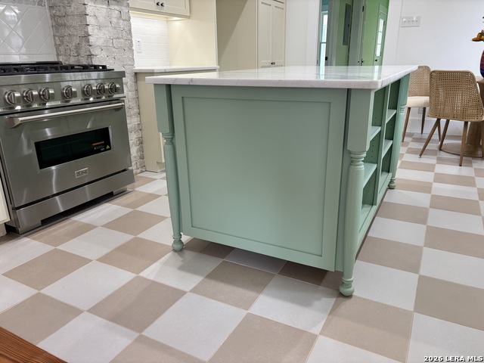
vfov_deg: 53.1
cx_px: 242
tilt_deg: -18.0
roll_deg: +0.9
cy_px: 182
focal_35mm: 26
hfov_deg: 67.3
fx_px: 364
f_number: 1.6
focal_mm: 5.96
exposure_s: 1/60
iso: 80
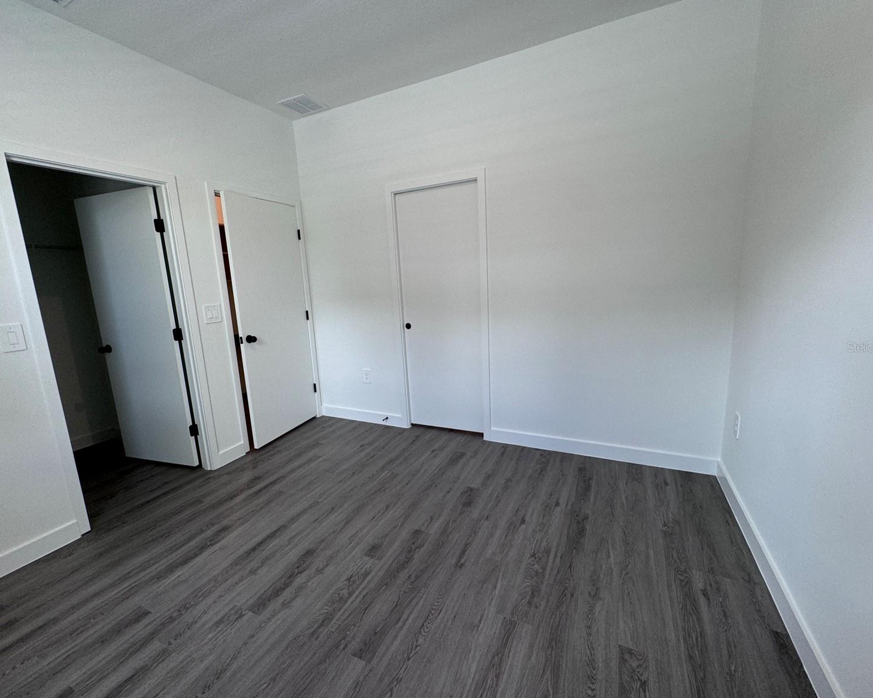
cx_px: 425
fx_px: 388
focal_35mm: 15
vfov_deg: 84.0
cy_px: 347
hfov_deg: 96.8
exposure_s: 1/120
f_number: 2.2
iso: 125
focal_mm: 2.22
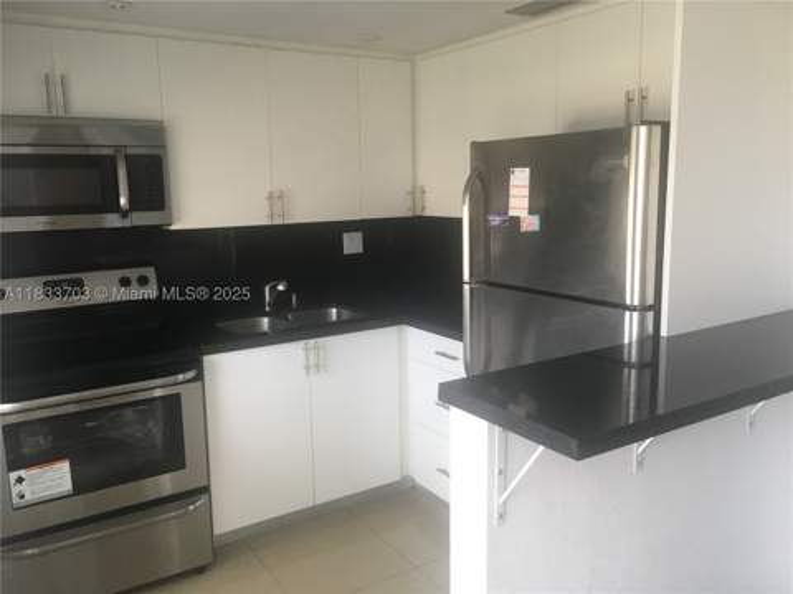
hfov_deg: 61.7
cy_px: 297
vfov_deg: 48.2
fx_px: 664
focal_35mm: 29
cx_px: 396
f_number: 2.2
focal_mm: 4.15
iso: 40
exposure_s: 1/30
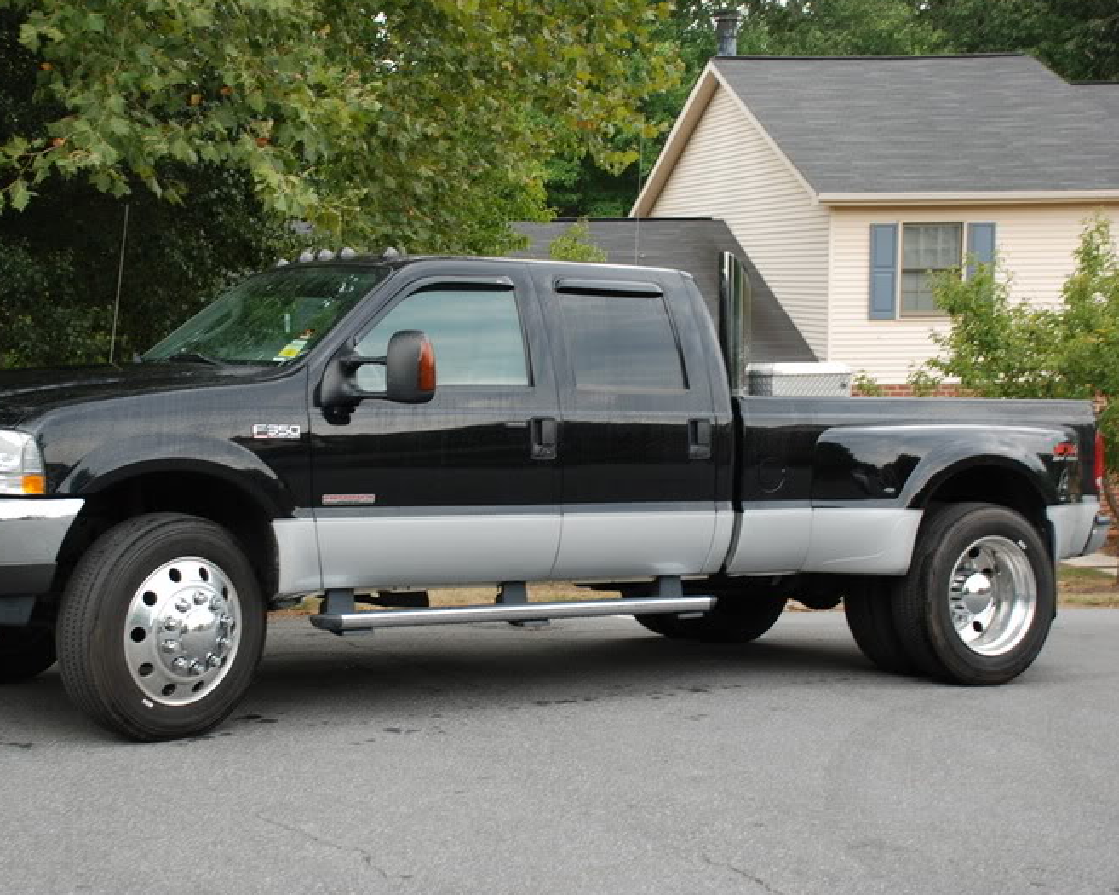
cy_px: 446
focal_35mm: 55
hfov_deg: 34.0
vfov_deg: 27.6
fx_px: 1821
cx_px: 441
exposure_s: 1/25
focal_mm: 32
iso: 100
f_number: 4.2
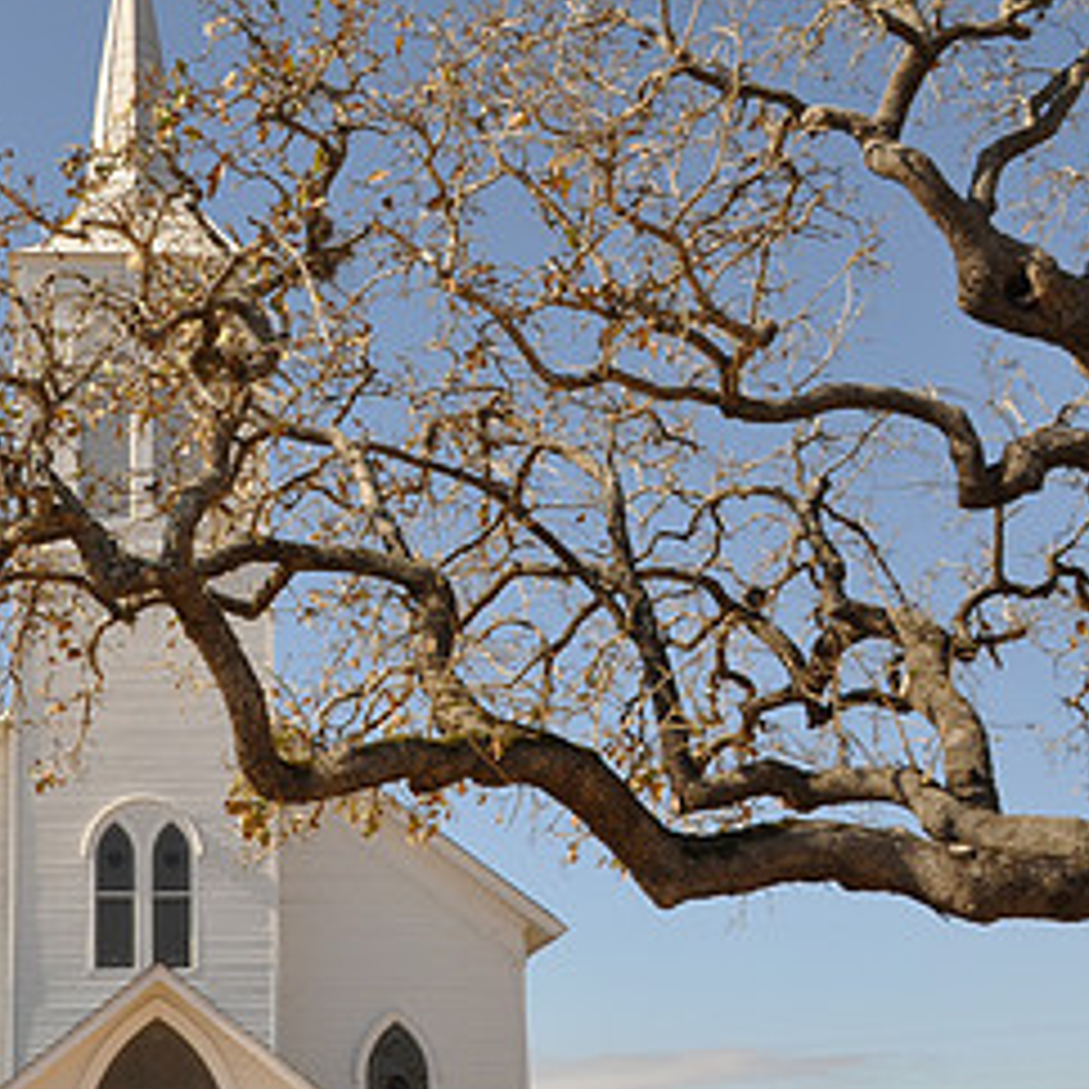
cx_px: 189
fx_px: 1958
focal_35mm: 55
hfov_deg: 30.2
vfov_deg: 31.1
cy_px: 583
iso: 200
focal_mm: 18
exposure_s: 1/125
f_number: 11
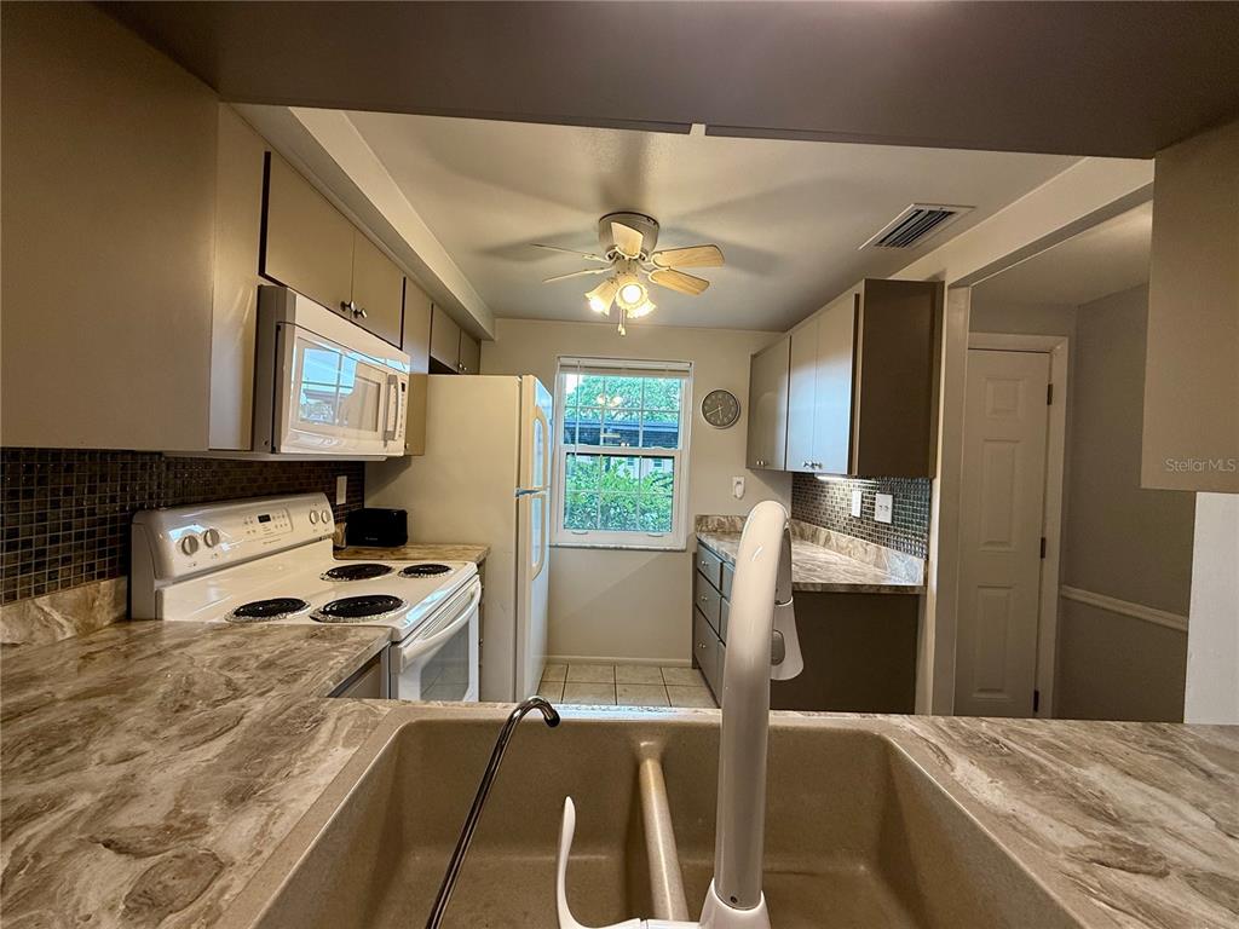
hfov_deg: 102.1
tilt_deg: -0.2
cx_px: 620
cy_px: 464
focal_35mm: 14
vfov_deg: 85.7
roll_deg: -2.0
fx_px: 501
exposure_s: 1/120
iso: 100
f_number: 2.2
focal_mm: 2.22
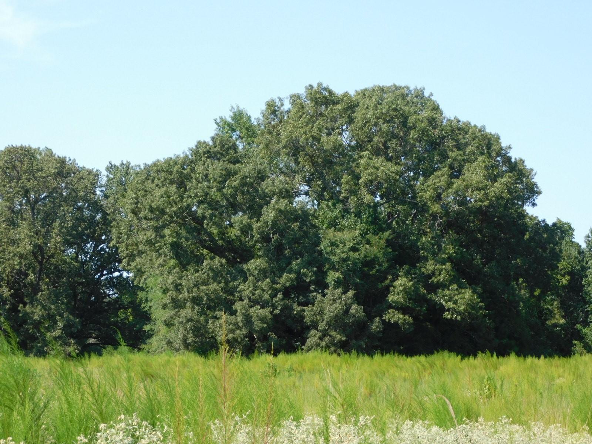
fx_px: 1556
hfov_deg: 21.5
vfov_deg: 16.2
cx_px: 296
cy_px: 222
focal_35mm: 91
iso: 125
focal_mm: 16.1
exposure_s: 1/320
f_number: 4.5
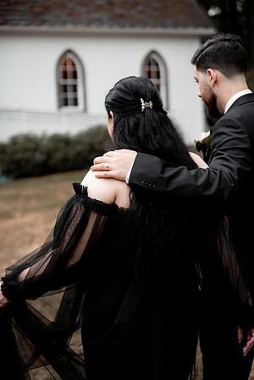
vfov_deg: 28.8
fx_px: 741
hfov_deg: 19.5
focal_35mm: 70
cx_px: 127
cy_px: 190
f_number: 2.8
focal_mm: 70
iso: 400
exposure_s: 1/1600
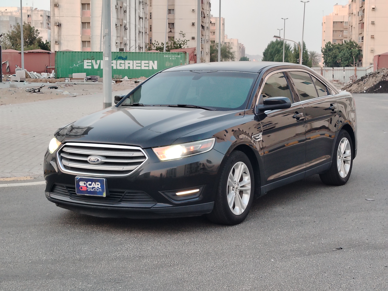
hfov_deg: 27.4
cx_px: 194
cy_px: 146
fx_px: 796
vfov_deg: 20.7
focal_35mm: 71
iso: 319
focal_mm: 5.25
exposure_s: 1/100
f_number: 1.75
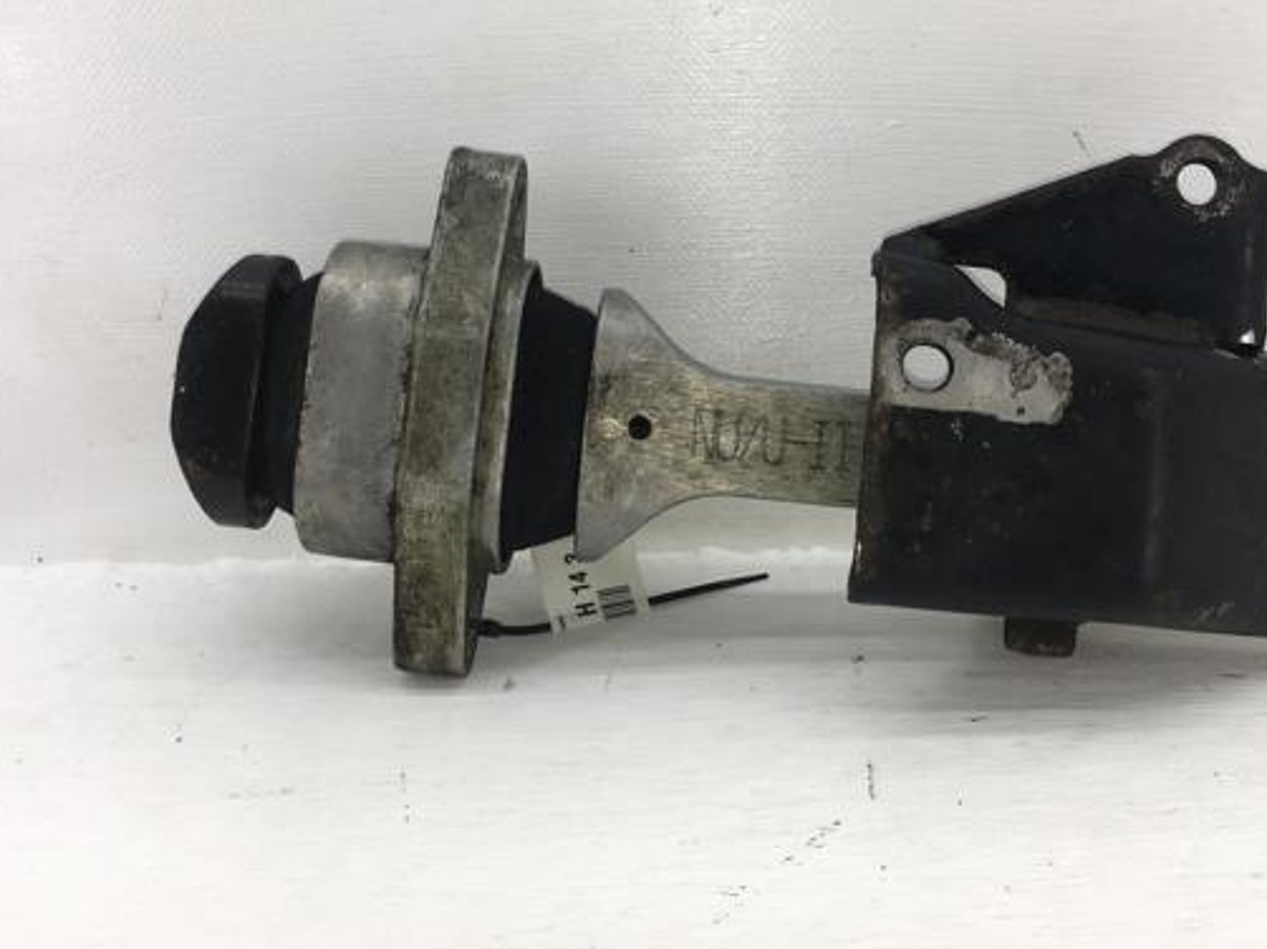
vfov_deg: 38.5
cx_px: 689
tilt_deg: -17.3
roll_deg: +2.1
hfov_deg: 50.1
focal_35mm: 37
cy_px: 401
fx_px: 1354
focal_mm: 4.15
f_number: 2.2
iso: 25
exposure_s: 1/319
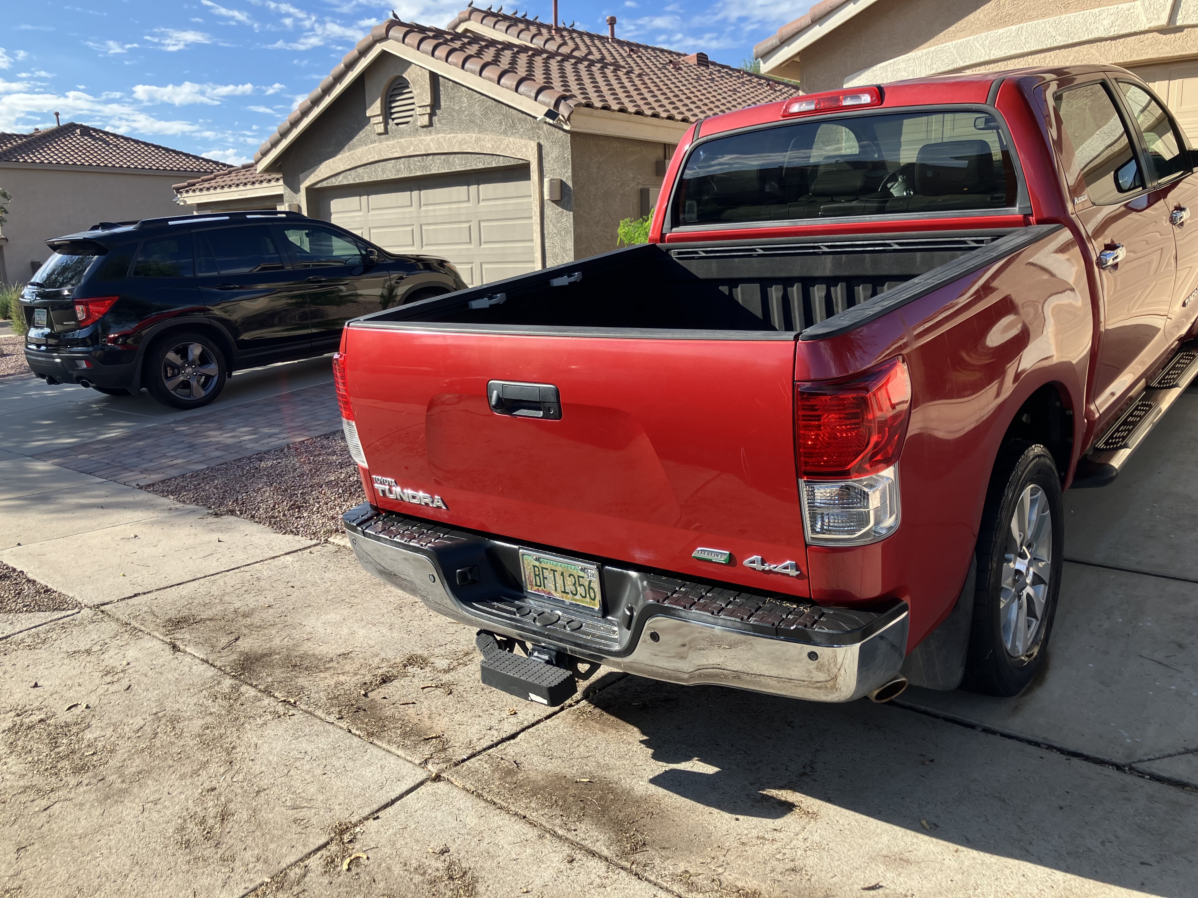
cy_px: 449
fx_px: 969
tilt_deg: -11.0
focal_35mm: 28
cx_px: 599
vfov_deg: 49.7
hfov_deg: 63.4
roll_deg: +1.1
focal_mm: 3.99
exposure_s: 1/747
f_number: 1.8
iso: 32
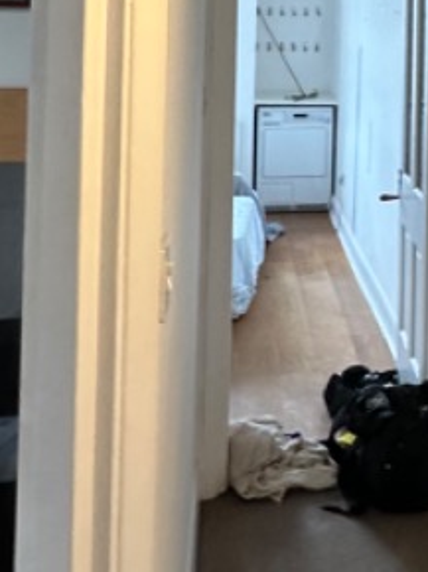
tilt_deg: +0.1
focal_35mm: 58
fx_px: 958
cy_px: -8
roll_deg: +1.2
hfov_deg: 23.4
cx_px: 489
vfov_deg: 30.7
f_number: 2.2
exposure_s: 1/100
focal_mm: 2.22
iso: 200
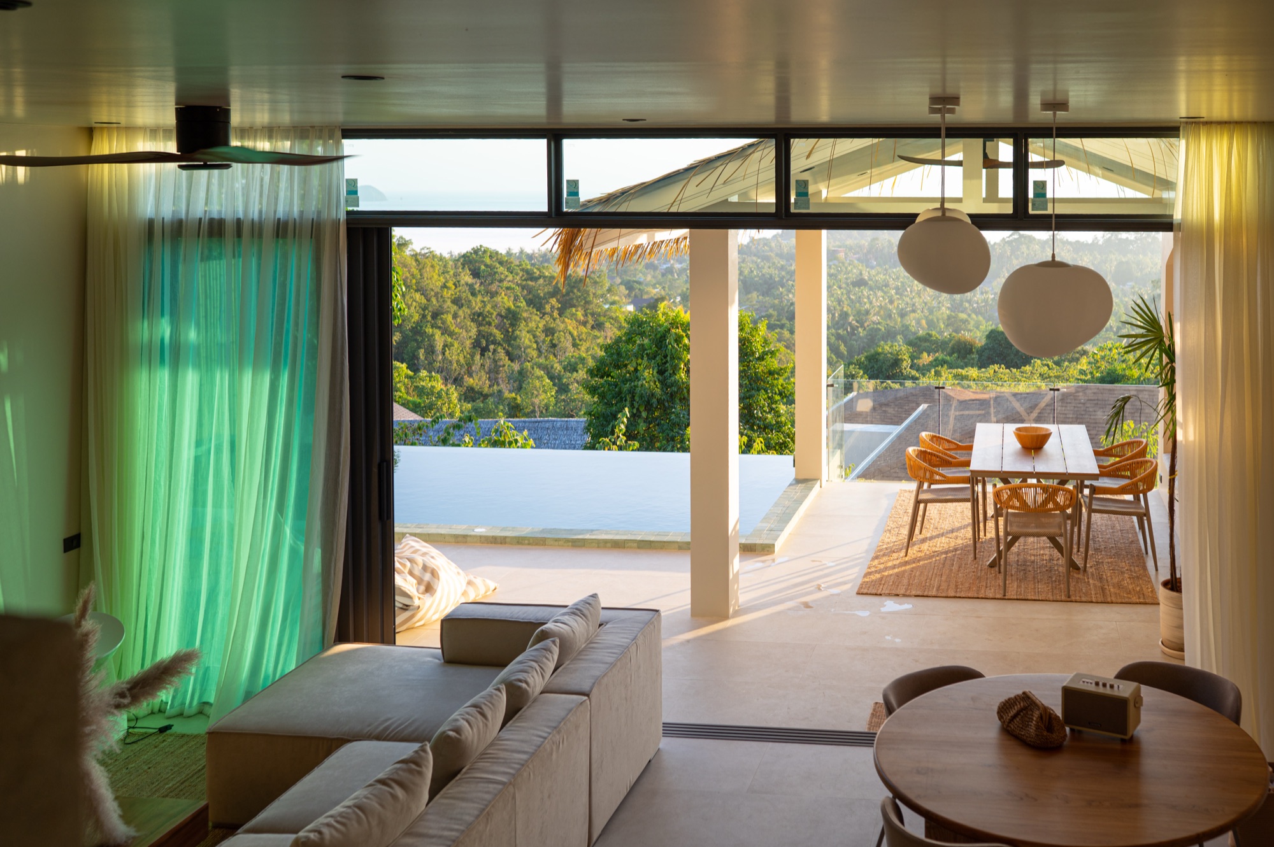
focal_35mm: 35
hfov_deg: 54.5
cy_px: 424
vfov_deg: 37.8
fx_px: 1238
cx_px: 637
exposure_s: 1/100
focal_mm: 35
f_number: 4.5
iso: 100
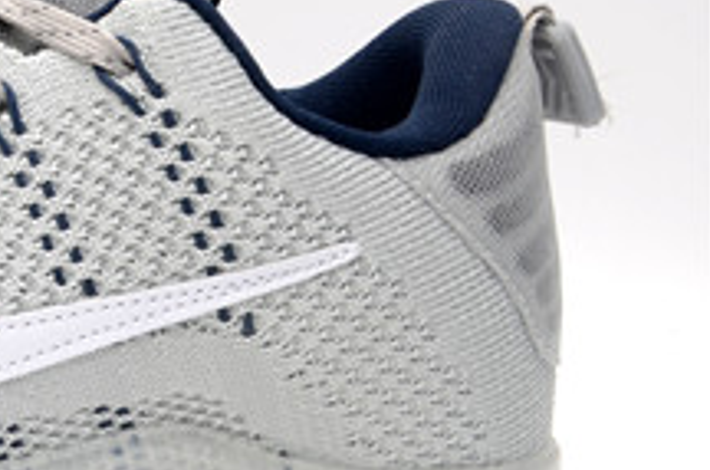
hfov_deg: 15.5
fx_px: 2460
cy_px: 87
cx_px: -273
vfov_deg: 10.9
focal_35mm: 125
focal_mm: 30
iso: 100
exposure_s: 1/125
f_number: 8
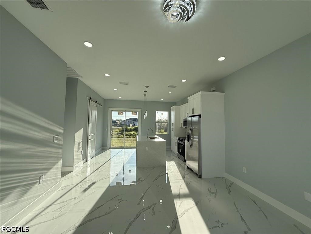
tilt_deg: +3.0
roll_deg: -0.2
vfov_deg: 85.7
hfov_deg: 102.1
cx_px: 156
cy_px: 117
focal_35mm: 14
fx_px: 126
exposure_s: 1/928
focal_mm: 2.22
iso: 64
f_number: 2.2
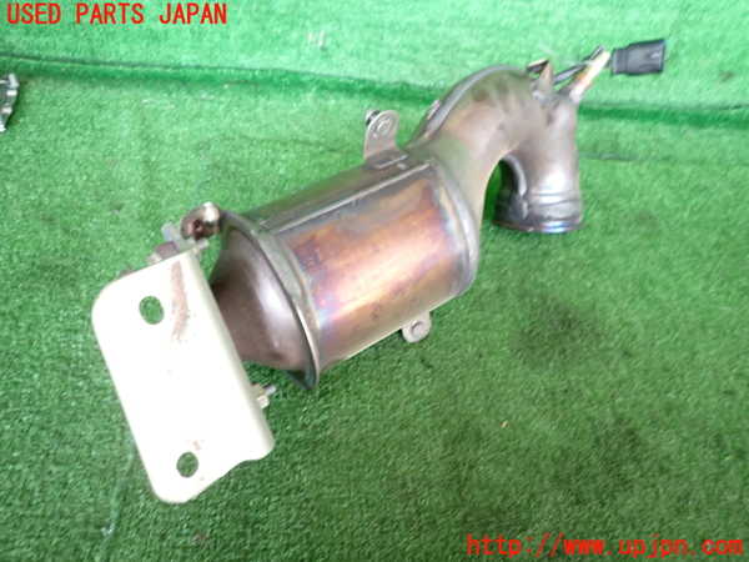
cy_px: 281
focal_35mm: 25
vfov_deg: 54.9
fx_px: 541
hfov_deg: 69.4
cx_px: 374
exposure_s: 1/30
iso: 200
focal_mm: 4.5
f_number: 2
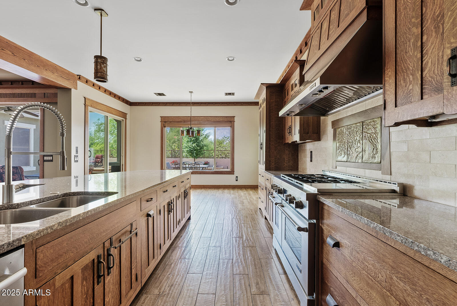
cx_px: 228
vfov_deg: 73.8
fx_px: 203
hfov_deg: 96.7
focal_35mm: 16
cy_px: 153
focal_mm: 16
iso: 100
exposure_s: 1
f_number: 8
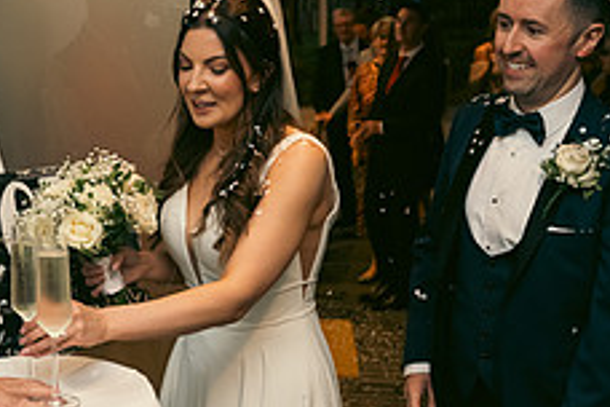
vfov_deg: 22.2
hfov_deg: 32.3
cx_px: 158
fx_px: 1034
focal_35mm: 61
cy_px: 242
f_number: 3.5
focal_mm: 24
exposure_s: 1/160
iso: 640
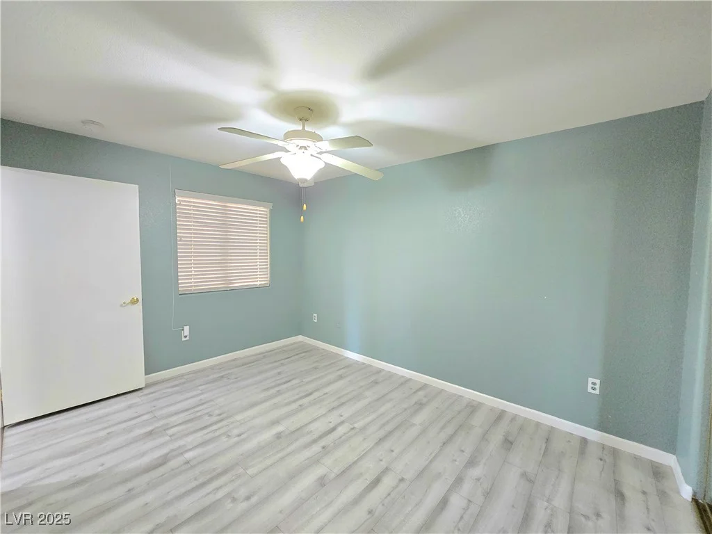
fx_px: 267
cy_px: 267
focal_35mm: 13
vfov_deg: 89.9
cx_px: 356
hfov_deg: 106.2
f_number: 2.2
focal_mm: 2.2
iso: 800
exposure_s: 1/60.2
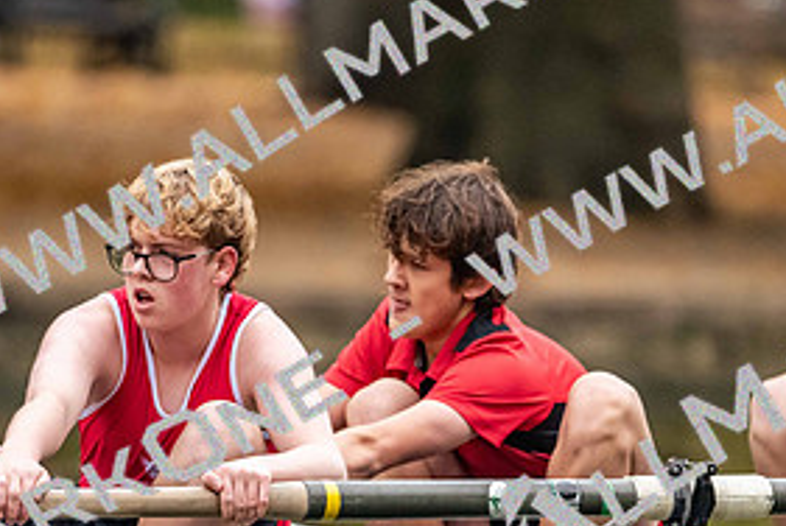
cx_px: 263
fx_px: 18031
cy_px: 343
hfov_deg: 2.5
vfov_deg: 1.7
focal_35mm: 825
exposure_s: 1/2000
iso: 5000
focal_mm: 400
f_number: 4.5
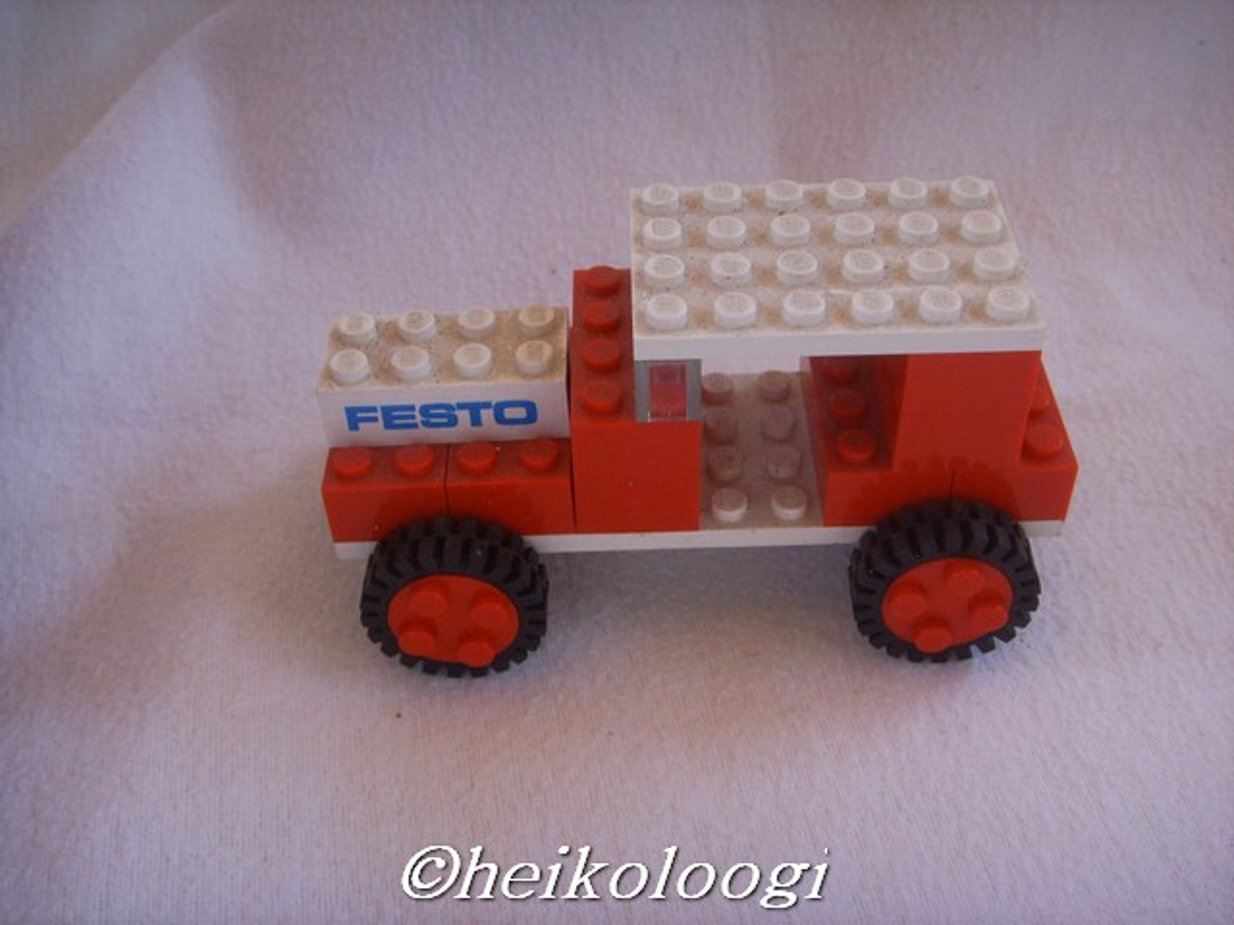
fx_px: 1390
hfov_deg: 47.9
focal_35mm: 39
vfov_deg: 36.8
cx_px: 617
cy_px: 462
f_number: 3.5
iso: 120
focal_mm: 6.6
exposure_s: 1/45
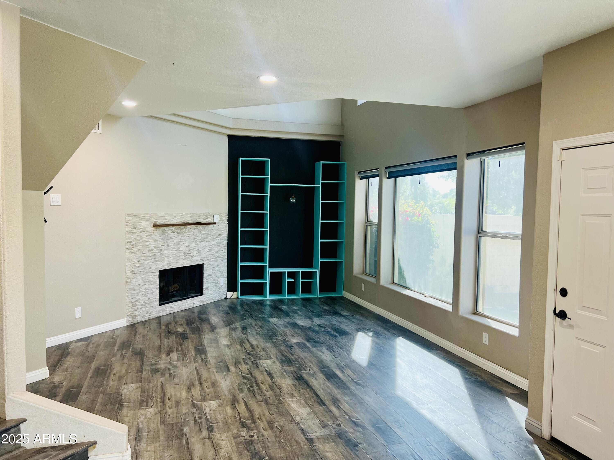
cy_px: 230
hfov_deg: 67.3
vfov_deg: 53.1
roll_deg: -0.8
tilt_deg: -3.7
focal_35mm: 26
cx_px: 307
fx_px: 461
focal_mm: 5.7
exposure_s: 1/120
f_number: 1.5
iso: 80
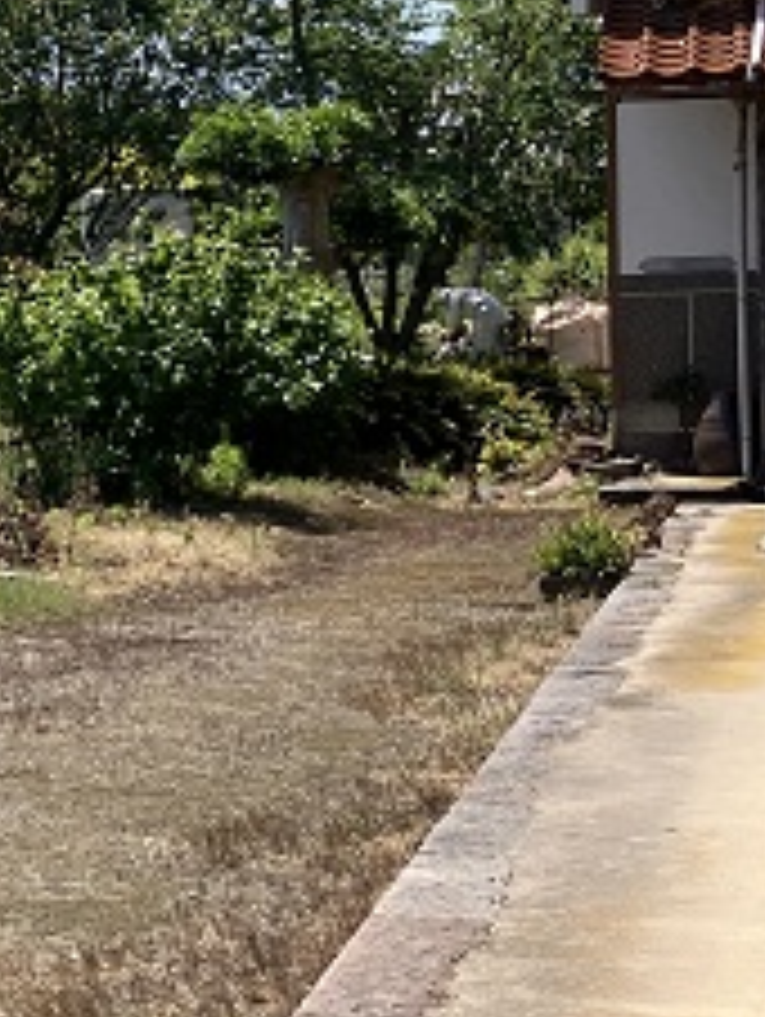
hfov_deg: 12.6
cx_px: -886
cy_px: 369
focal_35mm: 99
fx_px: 2912
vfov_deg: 19.8
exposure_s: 1/1869
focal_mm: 3.99
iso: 32
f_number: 1.8
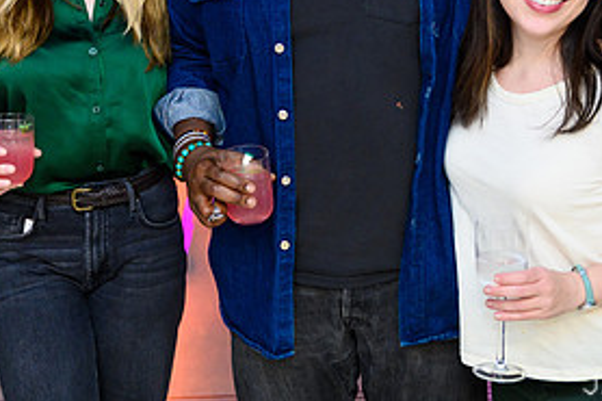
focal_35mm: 73
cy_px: 24
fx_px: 1220
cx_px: 162
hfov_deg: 27.4
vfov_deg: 18.3
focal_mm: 35
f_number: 3.2
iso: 1600
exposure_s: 1/160
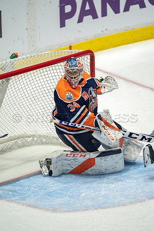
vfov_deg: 3.4
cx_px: 77
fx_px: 3850
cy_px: 116
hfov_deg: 2.3
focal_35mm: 600
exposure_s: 1/640
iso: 1600
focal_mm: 600
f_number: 4
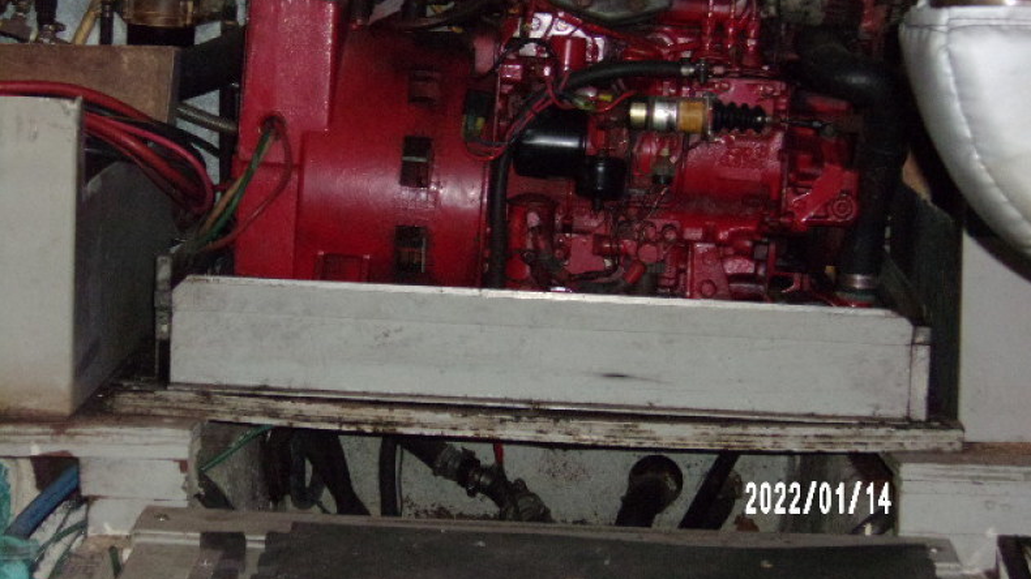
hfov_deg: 22.2
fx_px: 2624
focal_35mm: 96
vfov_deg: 12.6
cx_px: 519
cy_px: 194
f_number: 5.6
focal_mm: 15.6
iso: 640
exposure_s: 1/34
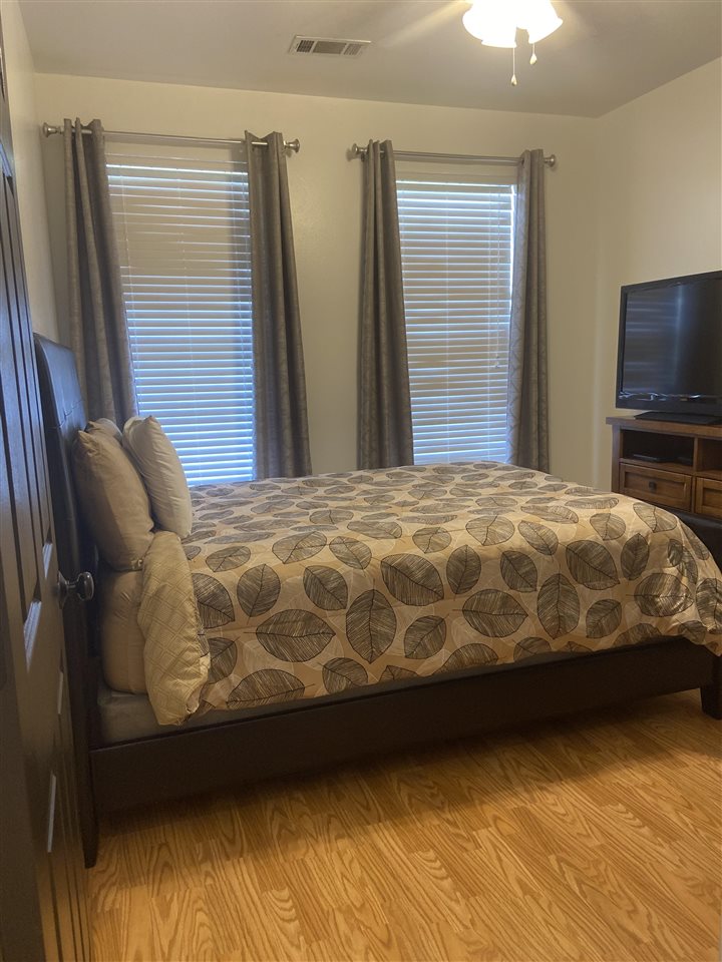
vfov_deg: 67.3
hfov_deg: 53.1
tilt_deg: -8.5
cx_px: 361
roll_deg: +1.7
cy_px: 481
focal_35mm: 26
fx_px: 723
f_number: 1.8
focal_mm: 4.25
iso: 160
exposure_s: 1/60
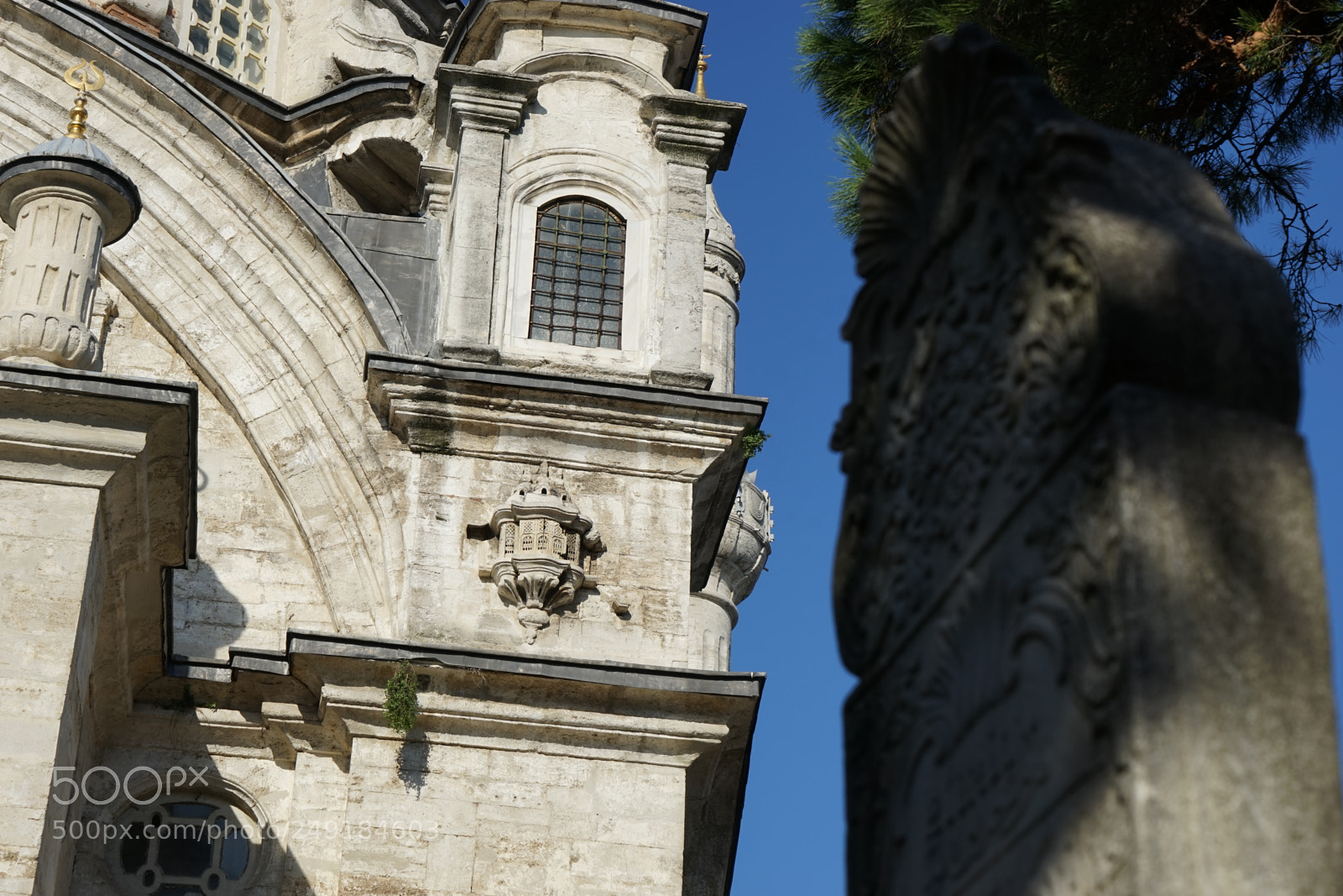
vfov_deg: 19.5
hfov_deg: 28.8
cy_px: 448
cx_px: 672
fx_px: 2611
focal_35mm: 70
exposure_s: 1/320
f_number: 10
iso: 100
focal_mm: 70
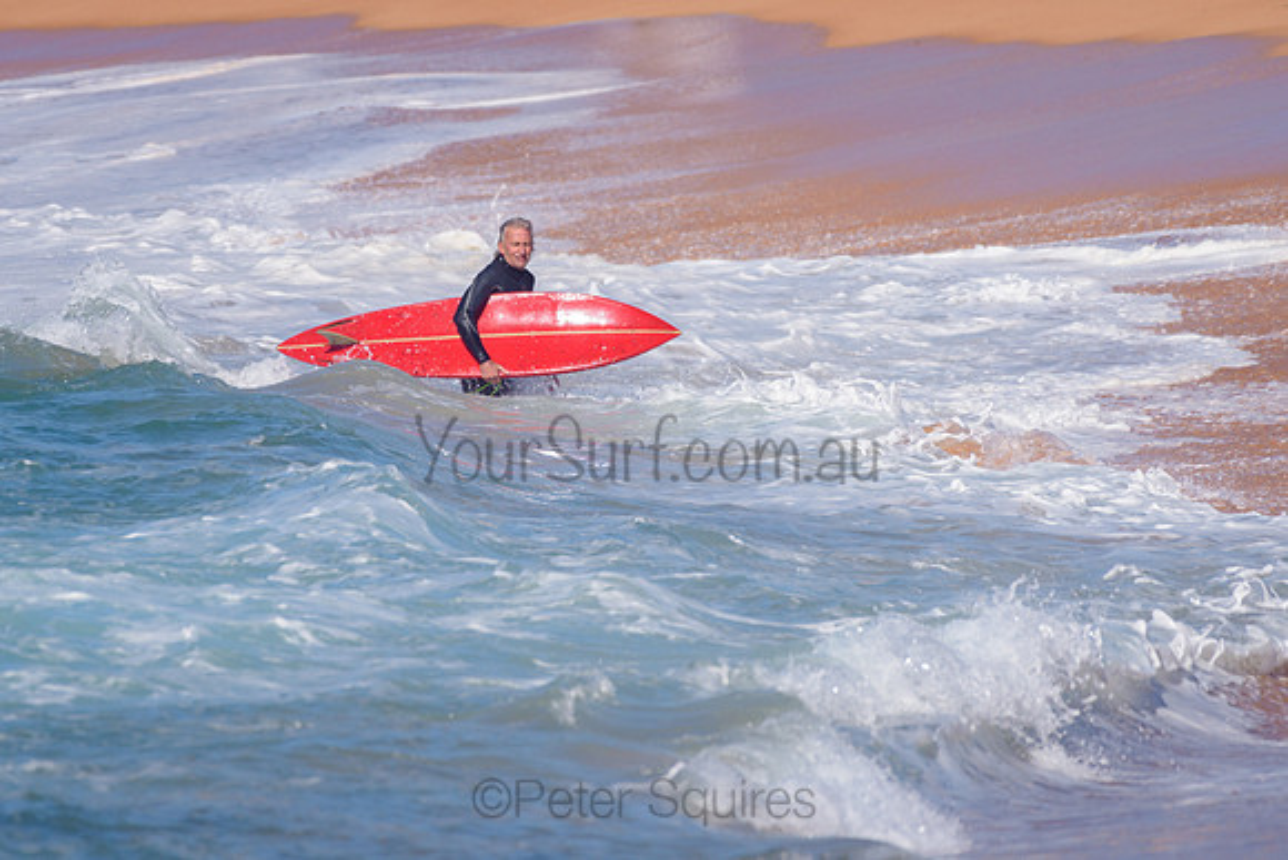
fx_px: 23095
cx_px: 516
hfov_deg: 3.2
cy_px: 305
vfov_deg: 2.1
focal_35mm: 645
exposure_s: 1/2000
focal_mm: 500
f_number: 5.6
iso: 140
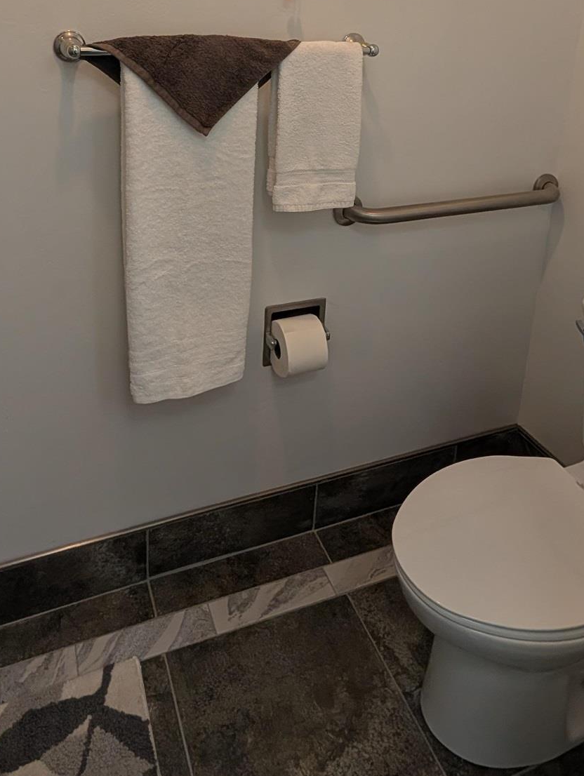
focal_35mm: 25
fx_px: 561
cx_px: 240
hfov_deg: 54.7
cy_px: 135
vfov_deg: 62.4
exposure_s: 1/156
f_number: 1.7
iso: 47
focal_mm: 2.02
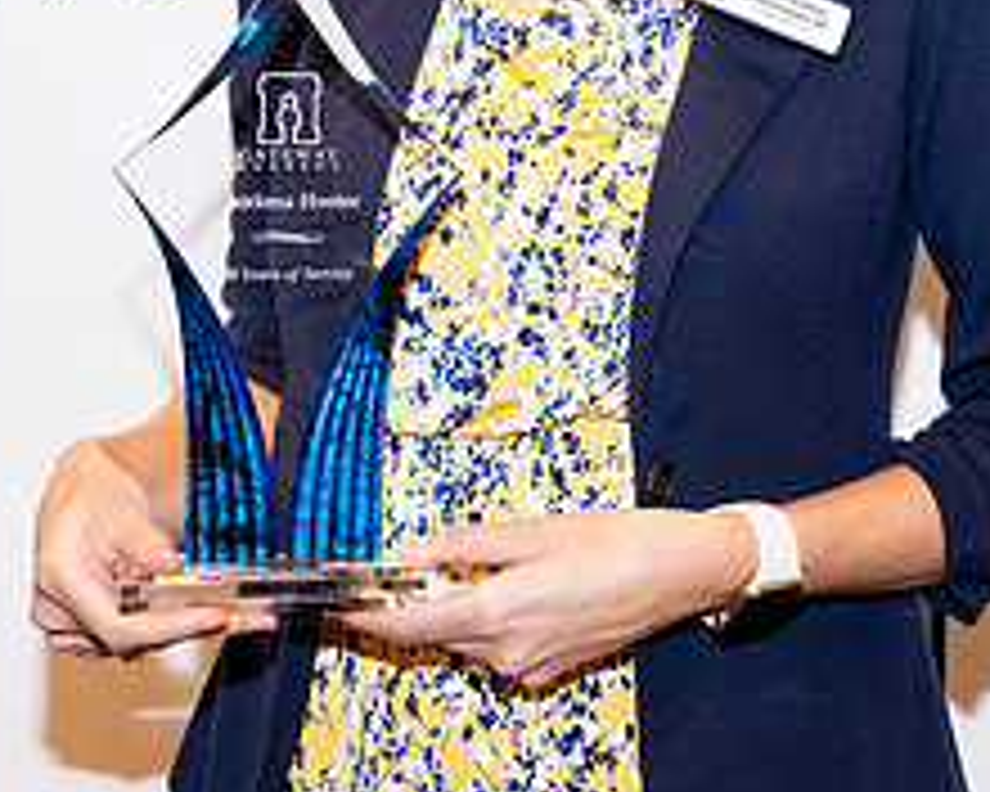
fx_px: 3633
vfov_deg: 12.3
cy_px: 14
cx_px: 820
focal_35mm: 124
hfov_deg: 15.4
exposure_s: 1/125
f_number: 5.6
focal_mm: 43
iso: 1000
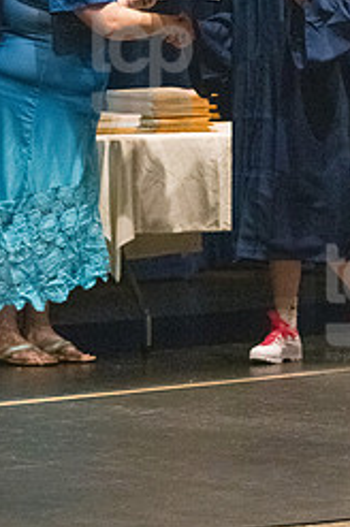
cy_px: 70
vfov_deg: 6.8
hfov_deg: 4.6
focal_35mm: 301
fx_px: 4402
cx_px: 142
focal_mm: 110
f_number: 3.2
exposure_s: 1/400
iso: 10000
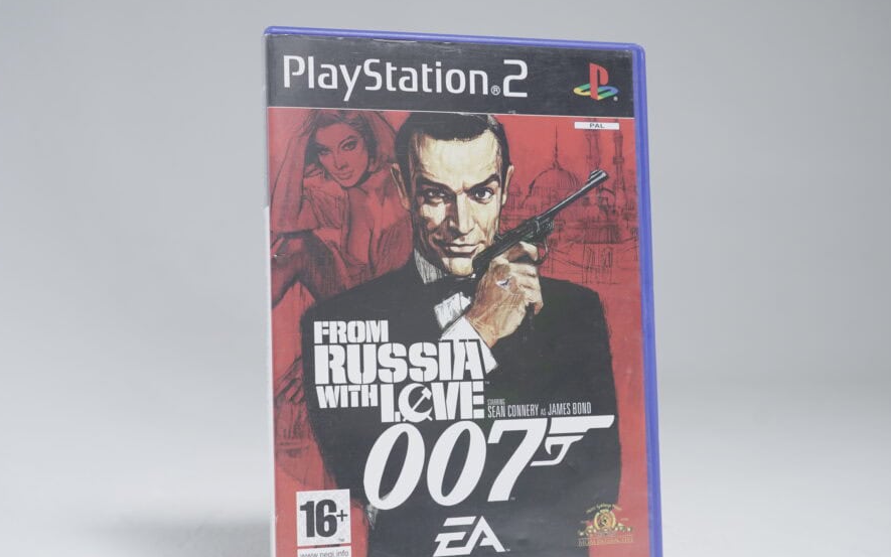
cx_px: 462
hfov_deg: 42.6
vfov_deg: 27.4
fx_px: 1141
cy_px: 300
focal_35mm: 47
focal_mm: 34
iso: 640
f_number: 5.6
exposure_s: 1/20
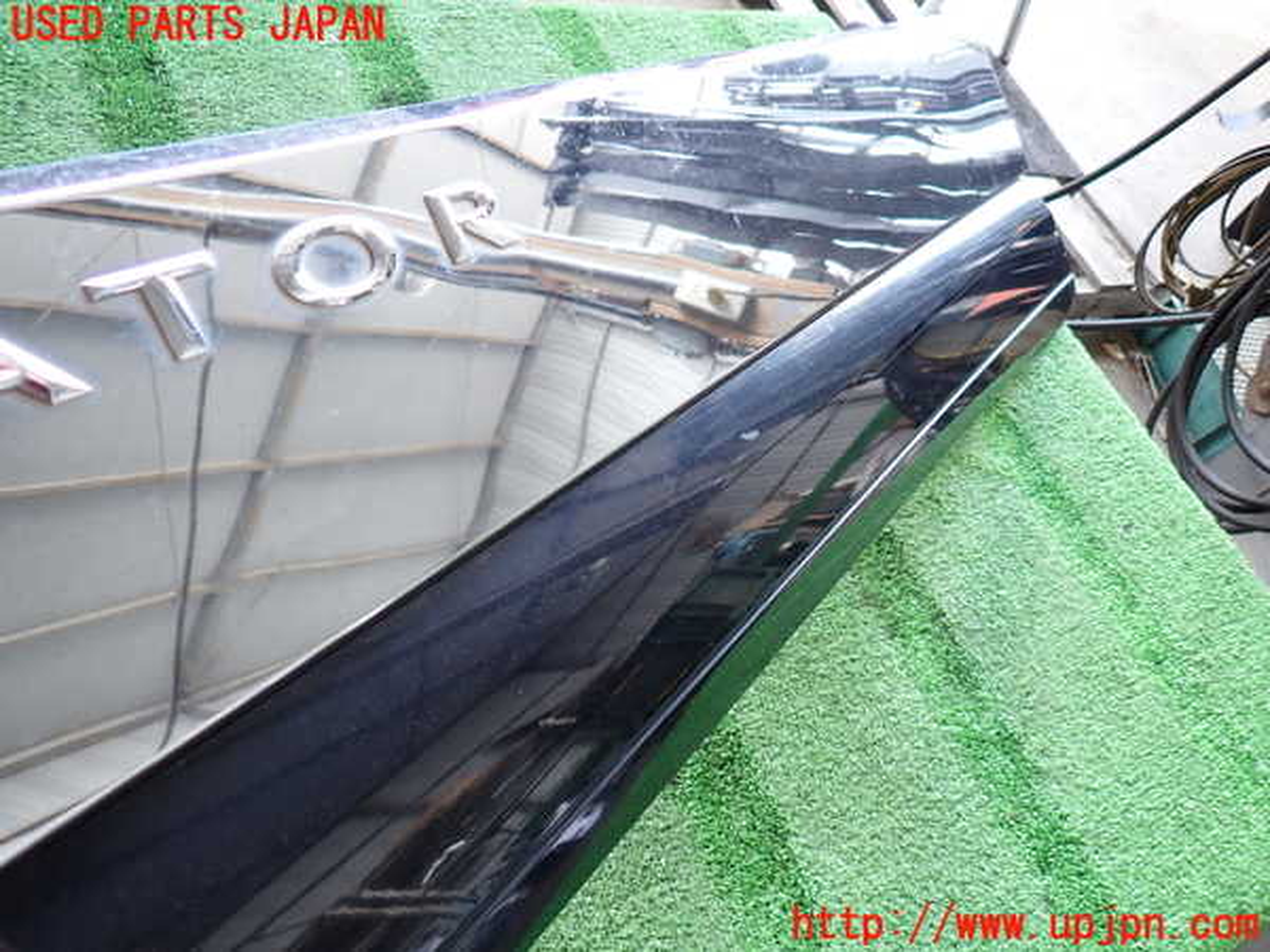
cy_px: 476
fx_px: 917
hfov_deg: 69.4
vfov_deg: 54.9
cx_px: 635
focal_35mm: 25
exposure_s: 1/60
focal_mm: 4.5
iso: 200
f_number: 2
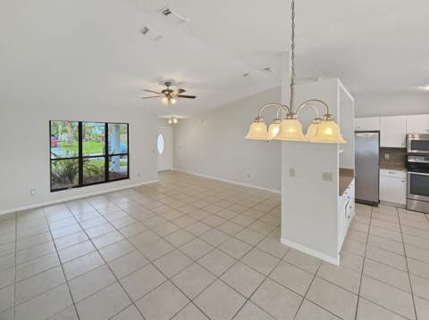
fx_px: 173
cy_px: 160
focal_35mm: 14
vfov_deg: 85.6
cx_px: 214
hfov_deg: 102.1
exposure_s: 1/120
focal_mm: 2.22
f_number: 2.2
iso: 160
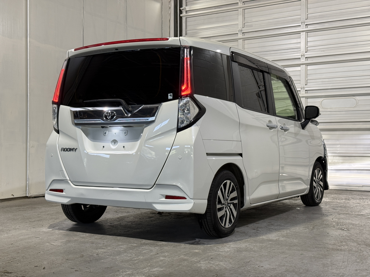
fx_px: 513
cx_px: 185
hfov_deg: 39.7
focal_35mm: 48
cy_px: 138
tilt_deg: +0.9
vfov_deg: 30.3
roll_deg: +0.4
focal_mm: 6.76
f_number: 1.78
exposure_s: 1/60
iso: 80
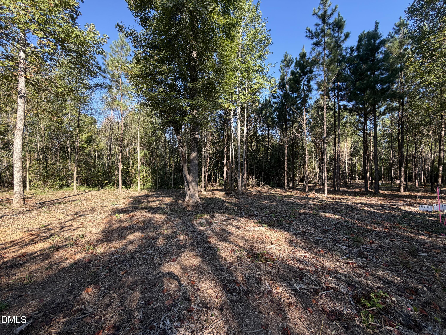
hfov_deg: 102.1
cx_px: 223
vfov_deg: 85.7
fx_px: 180
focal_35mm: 14
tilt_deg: +0.4
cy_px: 168
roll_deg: -0.2
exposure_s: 1/208
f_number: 2.2
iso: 40
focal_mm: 2.22
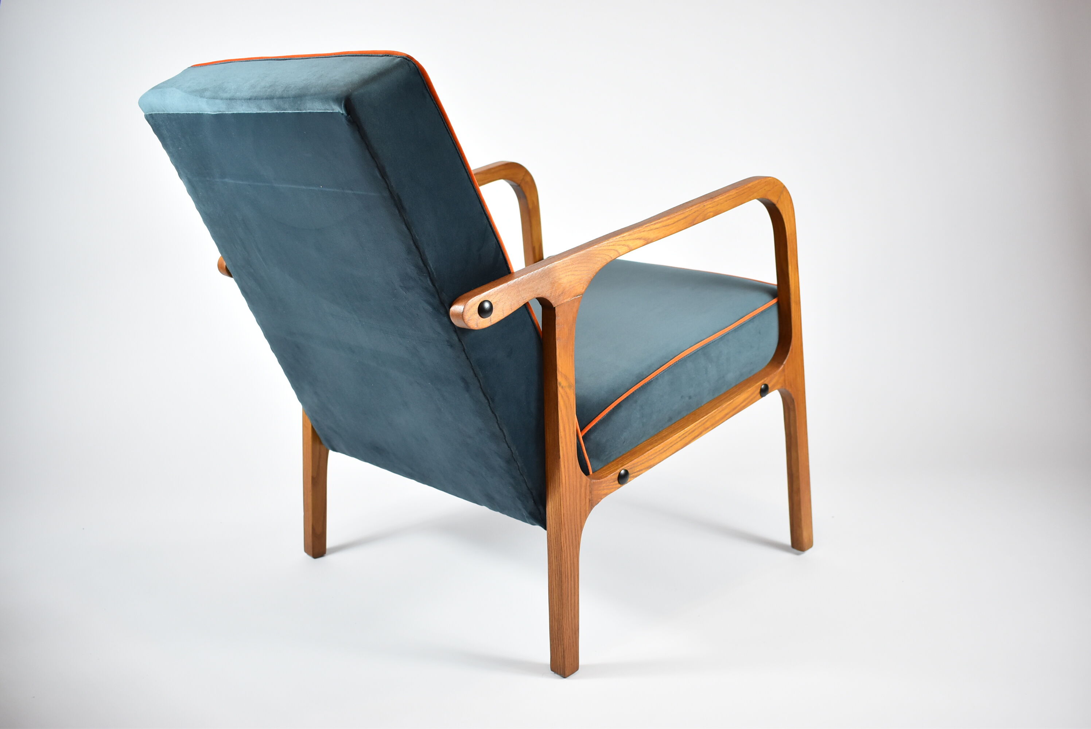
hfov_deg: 51.2
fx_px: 1137
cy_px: 364
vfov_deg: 35.6
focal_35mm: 38
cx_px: 546
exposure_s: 1/125
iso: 900
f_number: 4
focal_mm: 25
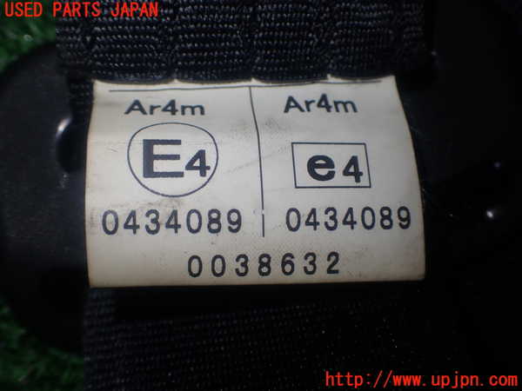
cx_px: 261
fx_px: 573
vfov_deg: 37.7
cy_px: 196
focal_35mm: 38
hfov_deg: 49.0
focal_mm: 6.83
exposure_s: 1/100
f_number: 2.7
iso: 100
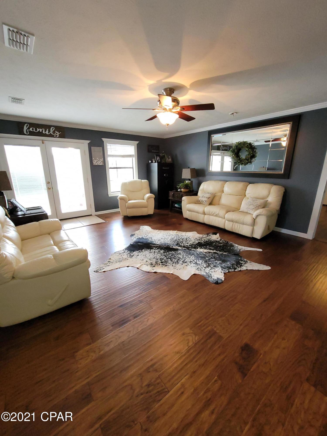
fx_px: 164
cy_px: 218
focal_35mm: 13
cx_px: 164
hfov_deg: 89.9
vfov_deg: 106.2
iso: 400
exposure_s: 1/59
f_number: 2.2
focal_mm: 2.2
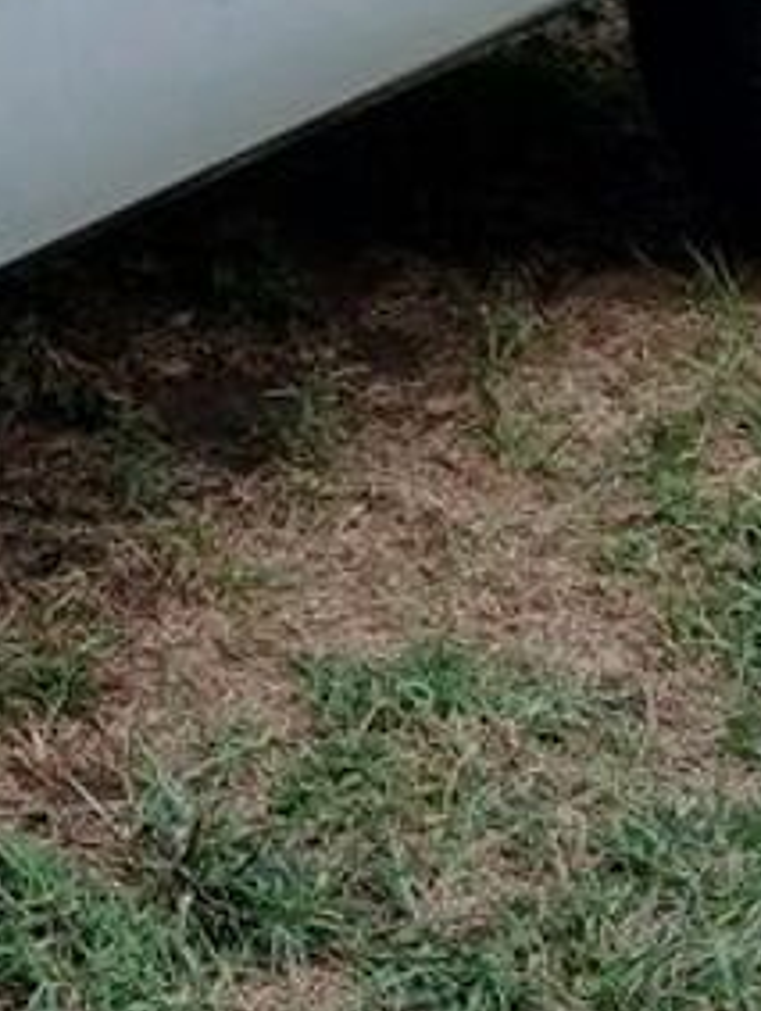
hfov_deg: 11.3
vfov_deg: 13.9
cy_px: -752
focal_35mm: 127
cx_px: -357
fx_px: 3714
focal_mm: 3.98
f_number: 1.8
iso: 20
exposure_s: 1/204
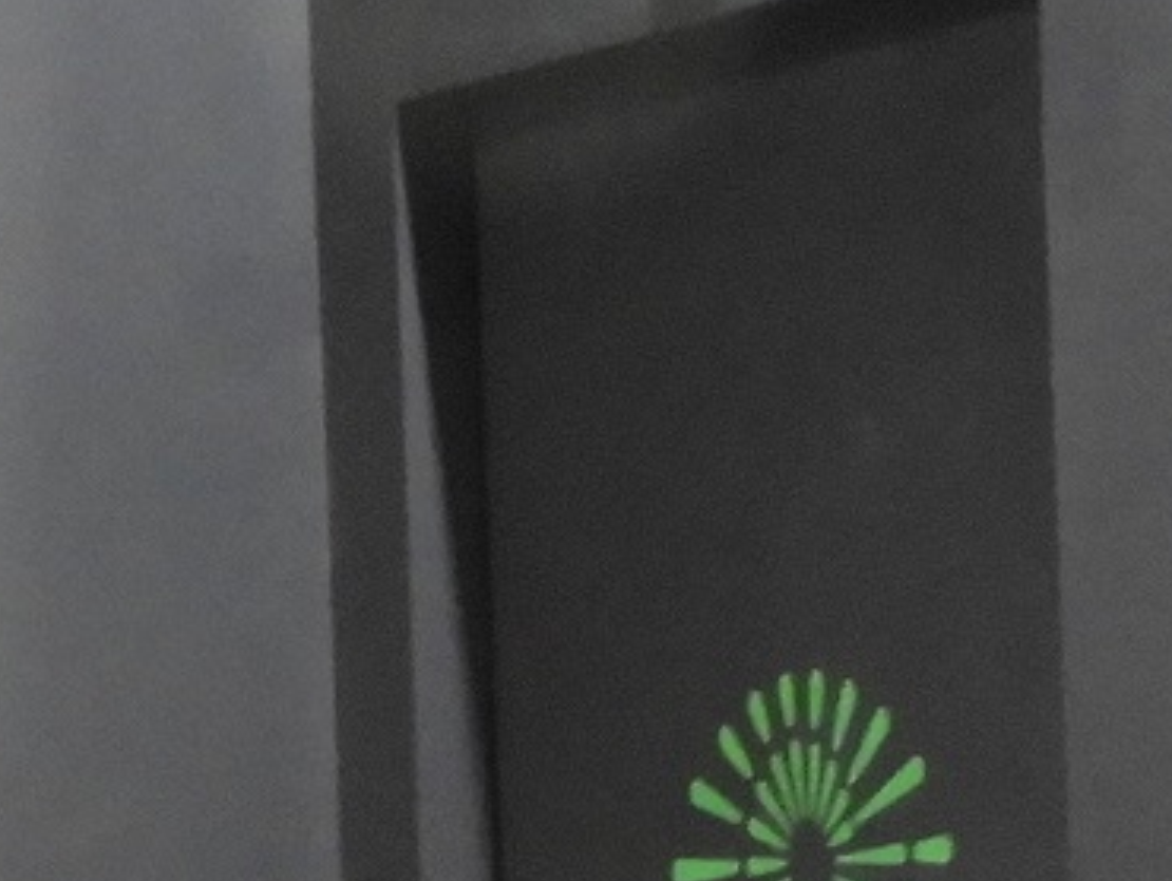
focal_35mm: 280
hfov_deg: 6.9
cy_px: 1093
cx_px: -1112
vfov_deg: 5.3
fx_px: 9486
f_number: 3.8
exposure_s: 1/10
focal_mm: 7.2
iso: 400
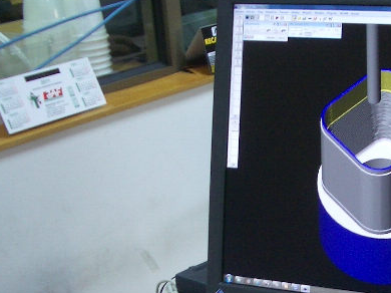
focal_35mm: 92
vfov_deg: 15.8
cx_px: 427
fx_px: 1039
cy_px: 290
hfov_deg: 20.4
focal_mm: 5.8
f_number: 2.6
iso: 100
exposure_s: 1/15
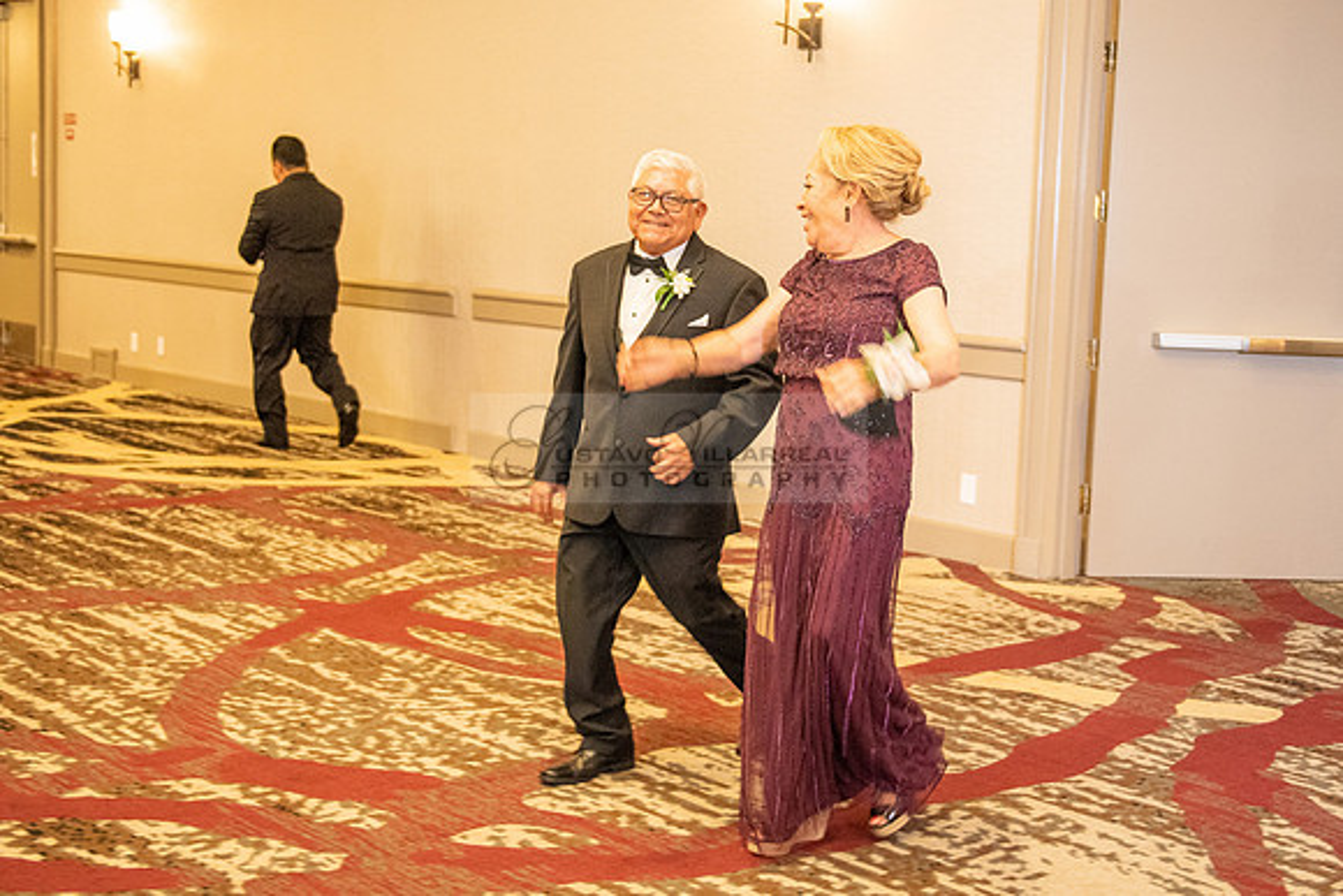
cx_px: 686
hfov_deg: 39.8
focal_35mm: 50
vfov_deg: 27.1
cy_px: 364
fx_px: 1854
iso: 1600
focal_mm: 36
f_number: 2.8
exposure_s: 1/80
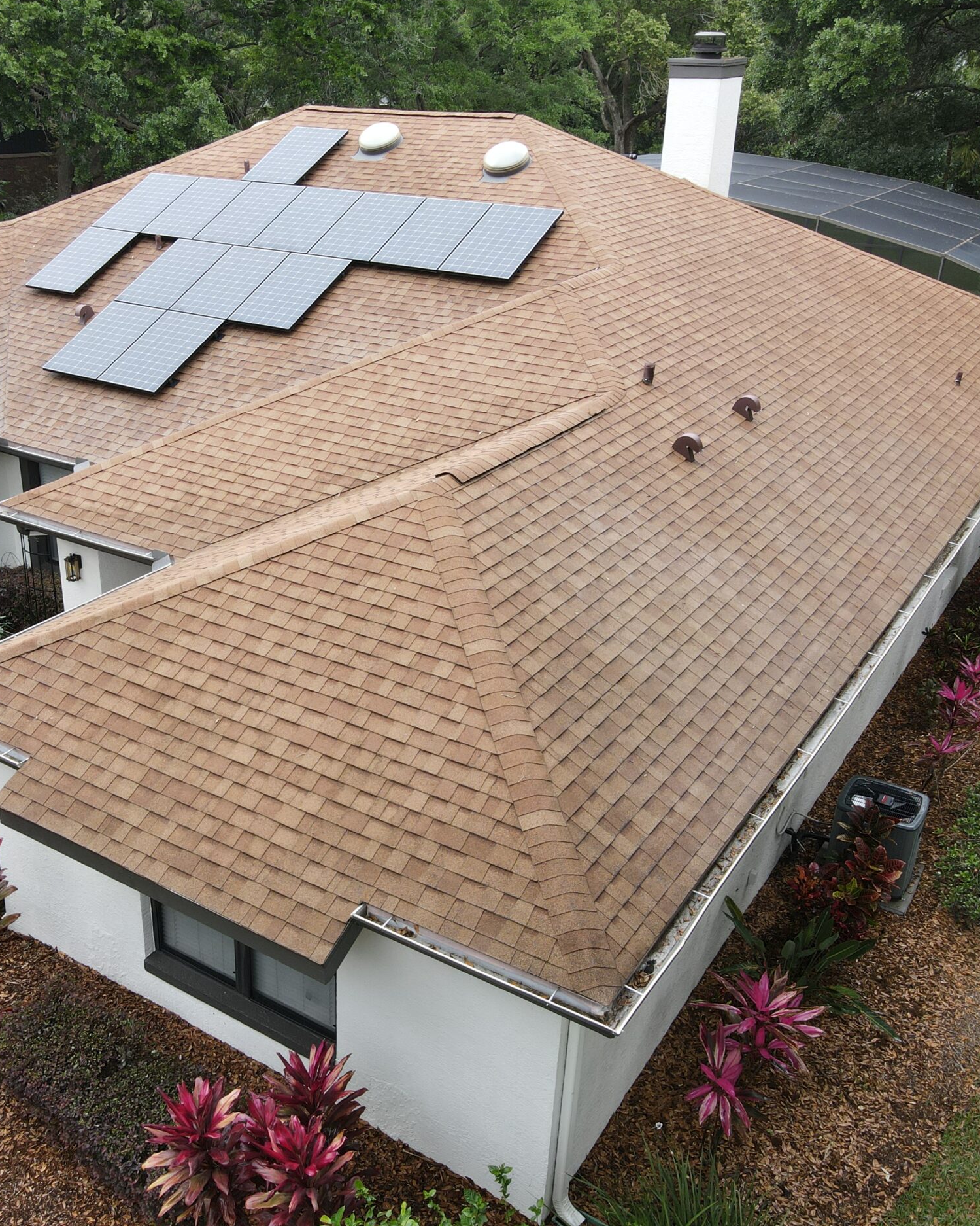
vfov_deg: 55.7
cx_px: 358
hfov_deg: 45.3
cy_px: 619
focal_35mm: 32
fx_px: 1160
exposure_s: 1/120
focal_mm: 4.5
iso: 100
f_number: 2.8
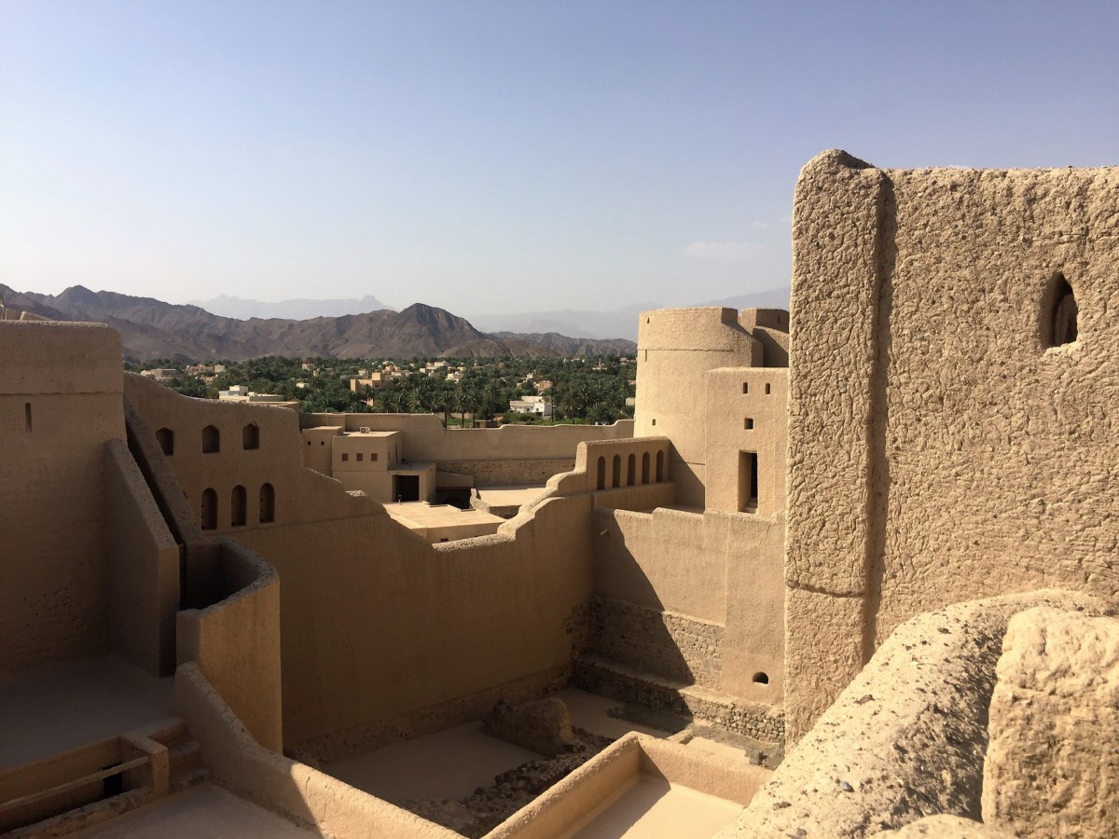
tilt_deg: -2.6
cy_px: 420
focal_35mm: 29
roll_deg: -1.5
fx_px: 937
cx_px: 560
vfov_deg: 48.2
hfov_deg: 61.7
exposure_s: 1/2475
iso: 32
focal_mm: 4.15
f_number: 2.2
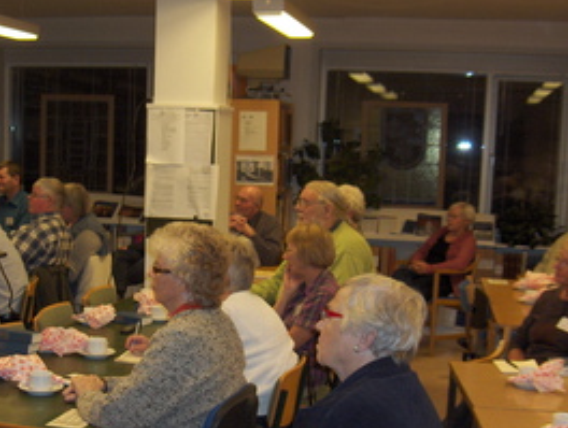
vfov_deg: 24.7
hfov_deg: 32.5
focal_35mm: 59
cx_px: 207
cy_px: 306
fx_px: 970
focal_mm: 8
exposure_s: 1/60
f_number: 2.8
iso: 100
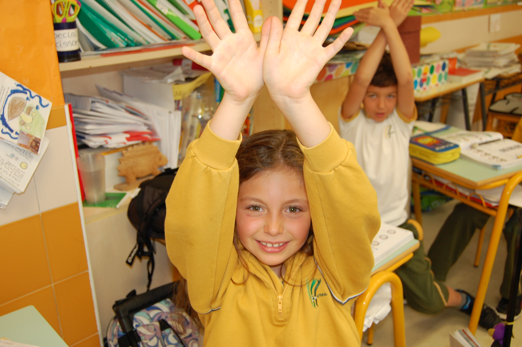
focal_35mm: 39
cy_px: 174
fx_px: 565
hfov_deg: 49.6
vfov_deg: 34.1
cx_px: 261
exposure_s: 1/60
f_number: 4.2
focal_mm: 26
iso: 400
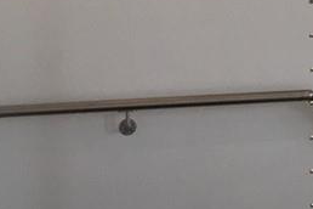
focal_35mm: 187
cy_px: -145
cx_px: 710
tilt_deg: -1.8
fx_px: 1626
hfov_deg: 9.9
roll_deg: -0.2
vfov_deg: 7.2
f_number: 2.2
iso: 32
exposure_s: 1/30
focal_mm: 4.15
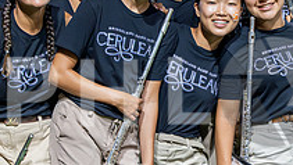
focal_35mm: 227
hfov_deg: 9.5
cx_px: 232
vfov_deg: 5.4
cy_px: 112
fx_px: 1765
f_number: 2.8
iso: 2800
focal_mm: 70
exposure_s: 1/1000
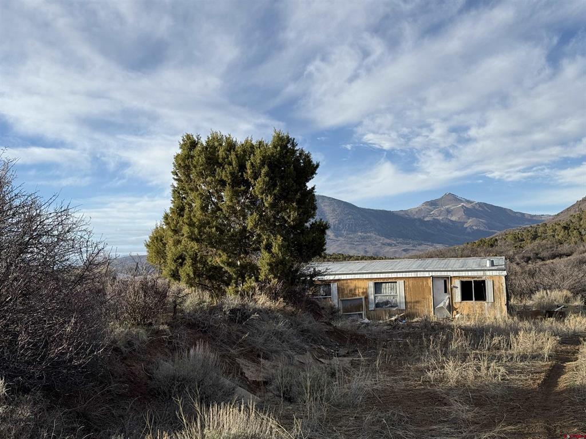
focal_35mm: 48
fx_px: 813
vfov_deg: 30.3
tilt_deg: +4.5
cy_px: 220
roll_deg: +1.8
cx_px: 293
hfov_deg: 39.7
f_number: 1.78
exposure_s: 1/4329
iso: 64
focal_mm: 6.76
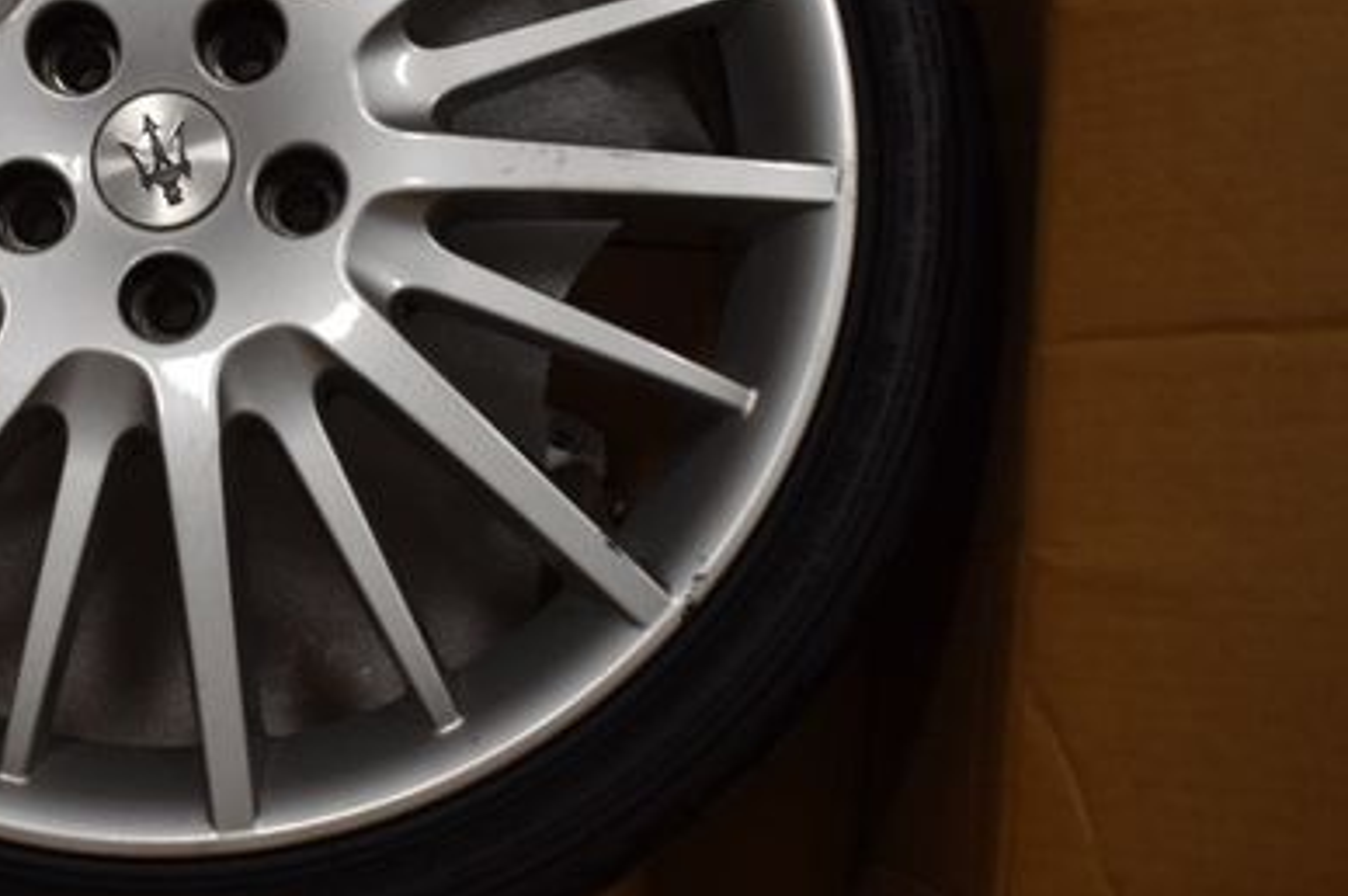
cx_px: 302
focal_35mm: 62
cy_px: 361
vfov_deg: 21.9
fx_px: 2313
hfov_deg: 31.8
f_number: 5
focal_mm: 25
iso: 400
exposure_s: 1/80
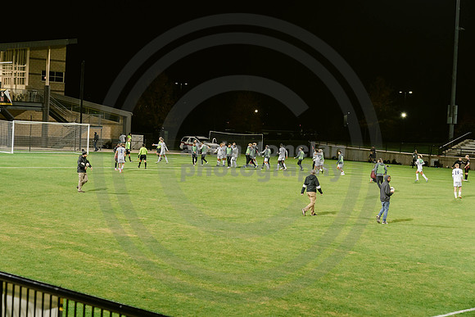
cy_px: 158
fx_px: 924
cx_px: 238
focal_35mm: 70
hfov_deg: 28.8
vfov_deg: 19.5
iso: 2000
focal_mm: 70
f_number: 4
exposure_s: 1/160
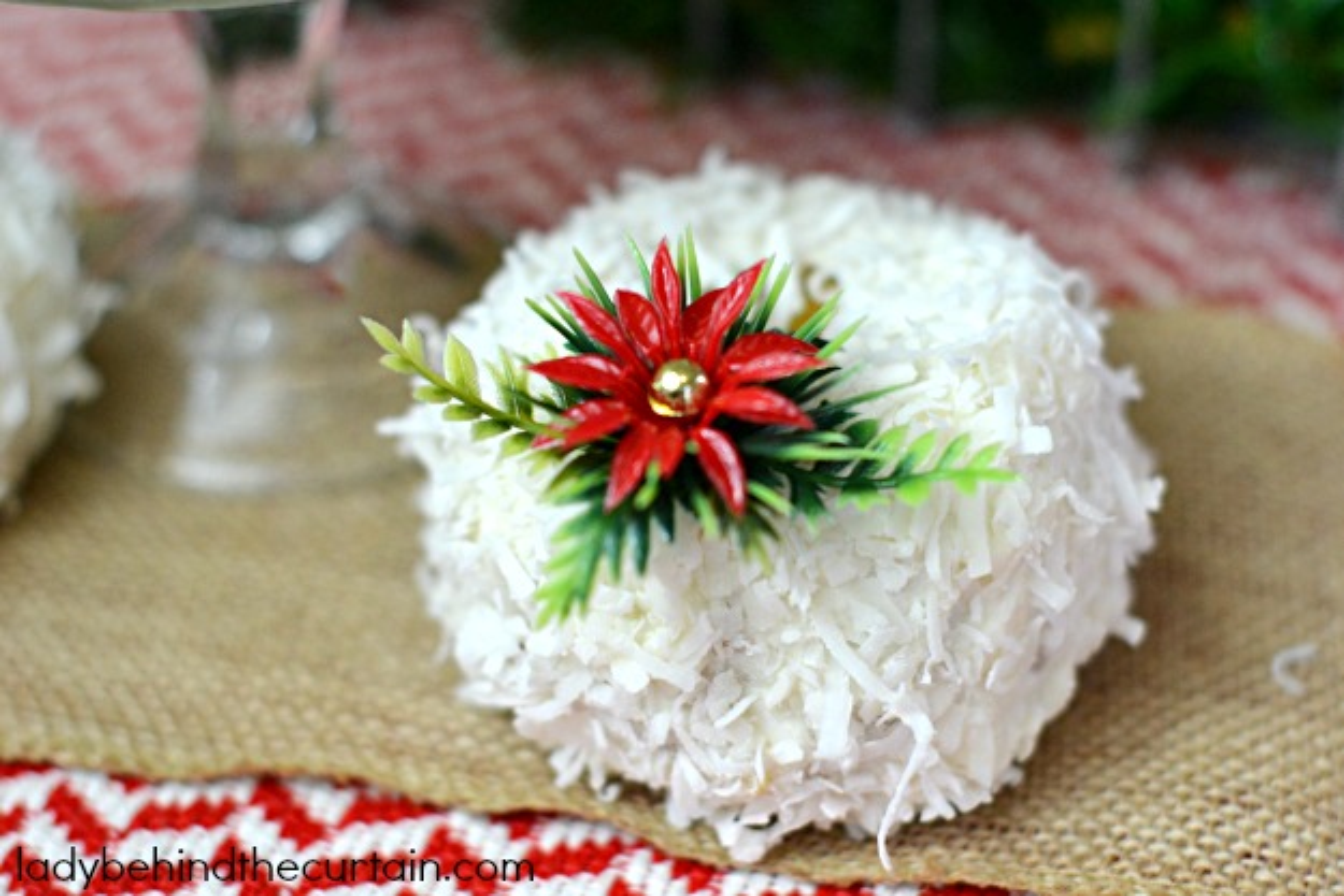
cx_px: 672
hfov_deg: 27.0
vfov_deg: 18.2
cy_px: 448
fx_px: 2800
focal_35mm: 75
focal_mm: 50
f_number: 2.5
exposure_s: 1/800
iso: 800
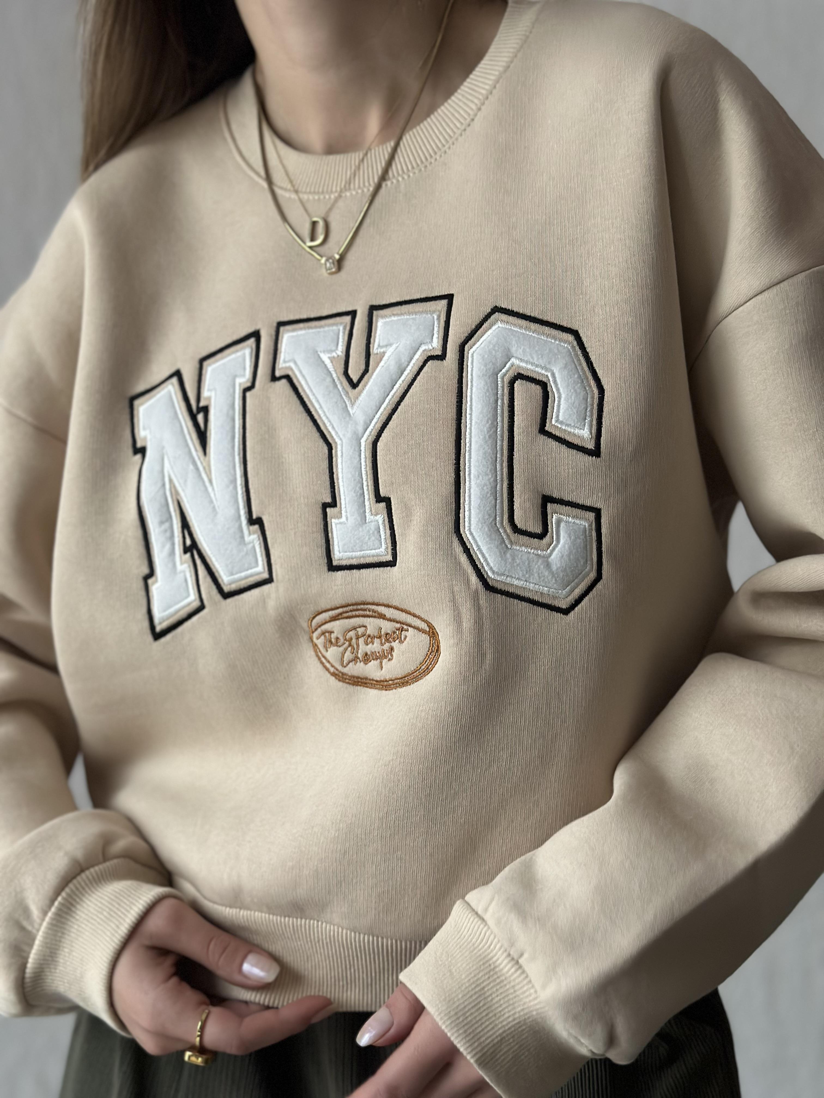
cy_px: 549
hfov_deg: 30.3
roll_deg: +0.2
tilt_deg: +2.9
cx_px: 412
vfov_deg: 39.7
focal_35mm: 48
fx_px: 1523
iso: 400
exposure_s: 1/44
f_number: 1.78
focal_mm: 6.86
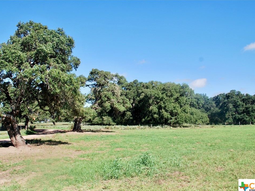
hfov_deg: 51.3
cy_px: 96
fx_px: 265
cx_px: 134
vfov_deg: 39.6
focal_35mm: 36
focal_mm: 22
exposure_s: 1/200
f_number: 7.1
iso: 100
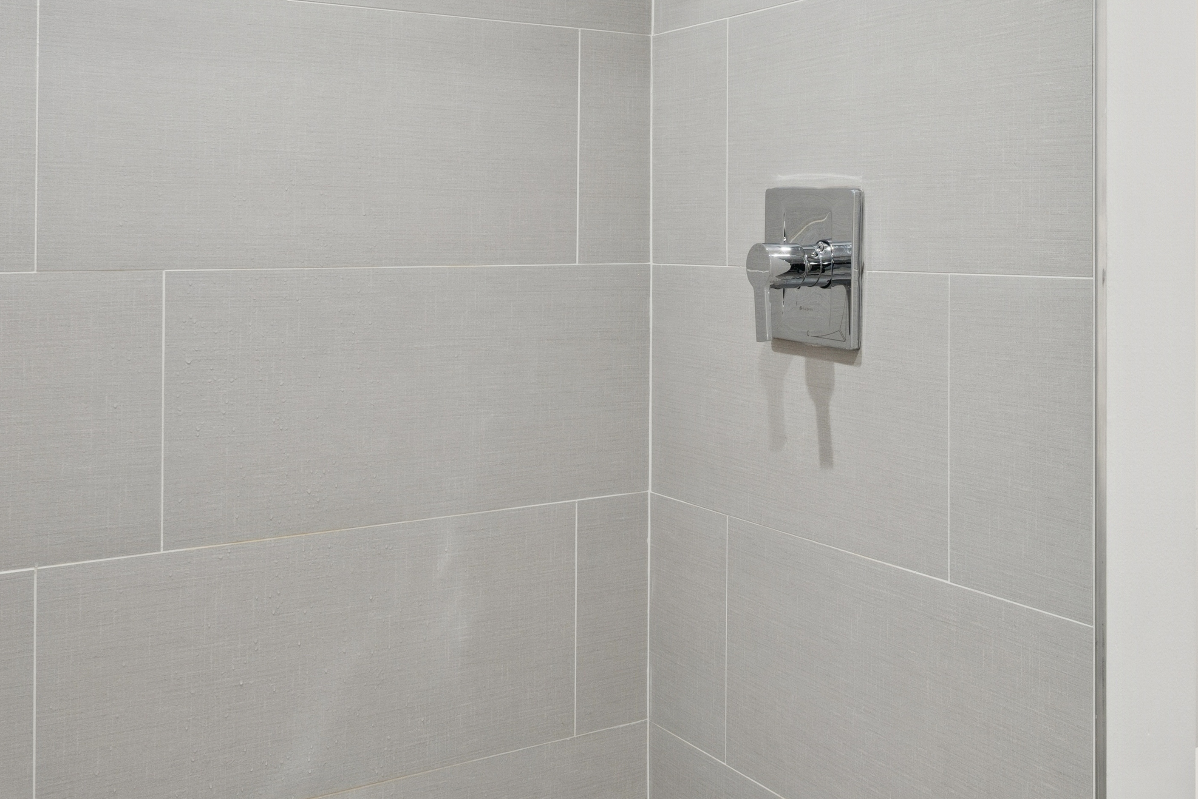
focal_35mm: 41
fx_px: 1364
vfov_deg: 32.4
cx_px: 841
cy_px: 264
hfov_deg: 46.3
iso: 200
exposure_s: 1/15
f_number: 9
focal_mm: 14
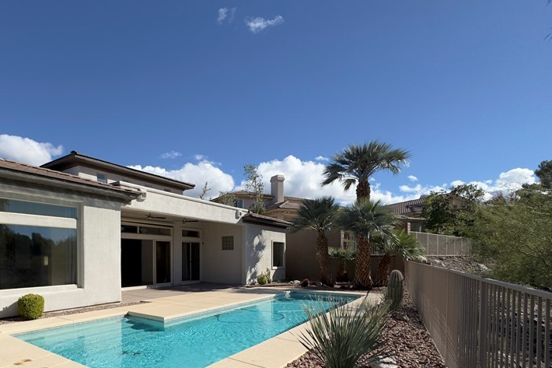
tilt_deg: -1.4
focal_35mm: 21
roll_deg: -0.4
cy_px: 262
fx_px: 322
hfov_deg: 78.1
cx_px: 176
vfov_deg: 57.3
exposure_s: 1/2985
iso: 50
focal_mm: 2.22
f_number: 2.2
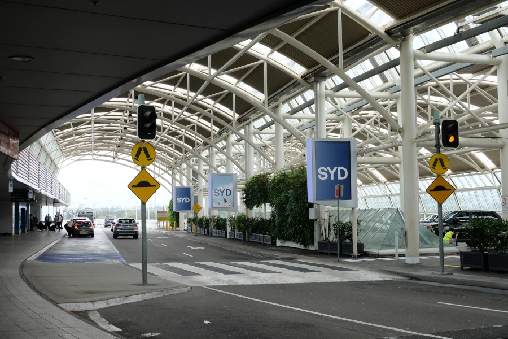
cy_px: 170
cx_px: 254
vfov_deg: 26.5
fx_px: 720
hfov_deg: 38.9
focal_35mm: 51
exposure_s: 1/140
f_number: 7.1
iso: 400
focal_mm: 34
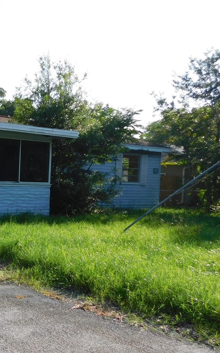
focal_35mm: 44
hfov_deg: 25.0
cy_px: 208
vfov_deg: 45.1
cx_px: -71
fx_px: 422
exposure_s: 1/800
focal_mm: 4
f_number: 3
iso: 125
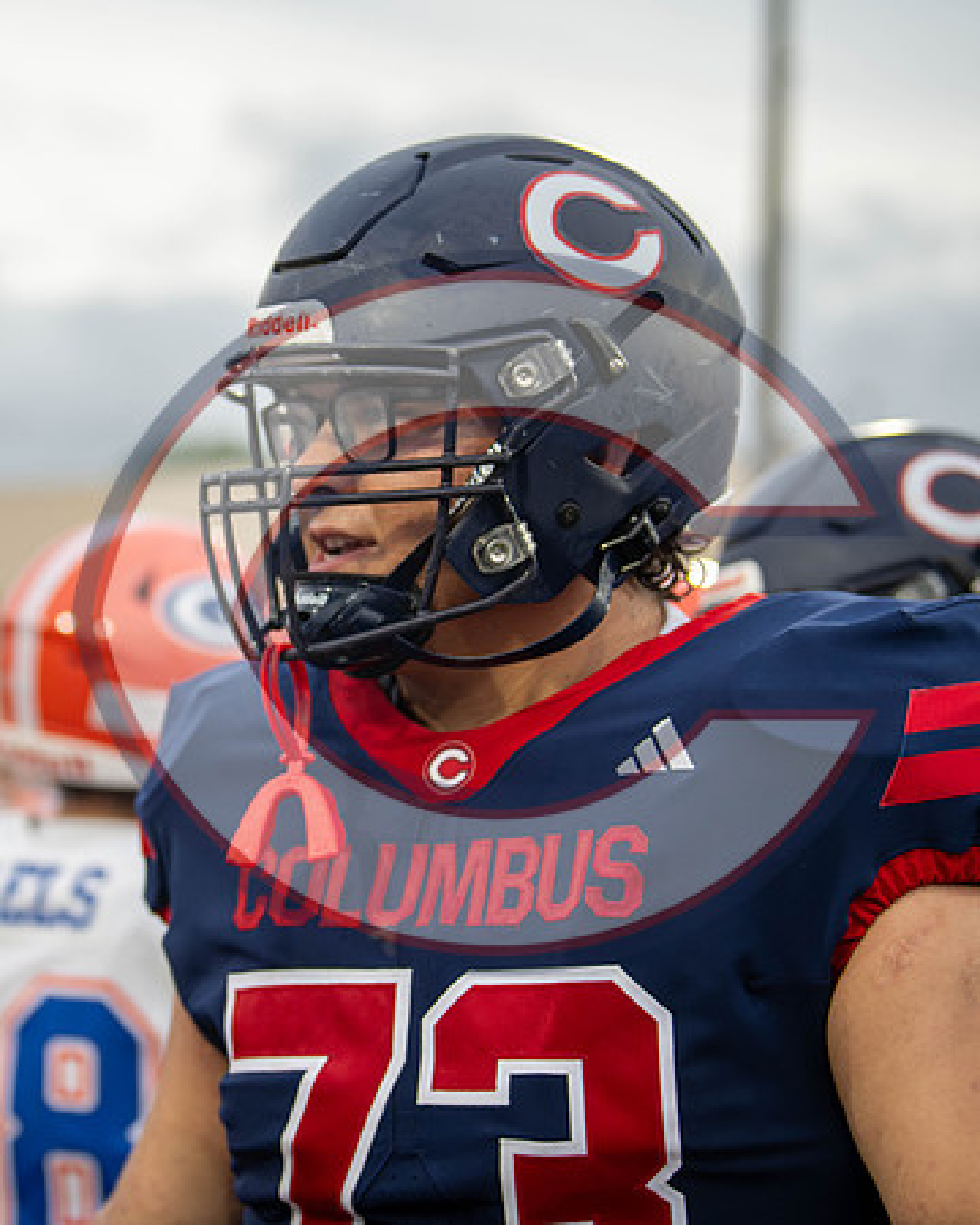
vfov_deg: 19.5
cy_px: 612
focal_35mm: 99
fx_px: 3573
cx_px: 237
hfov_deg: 15.5
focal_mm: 70
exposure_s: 1/1000
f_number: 2.8
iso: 800
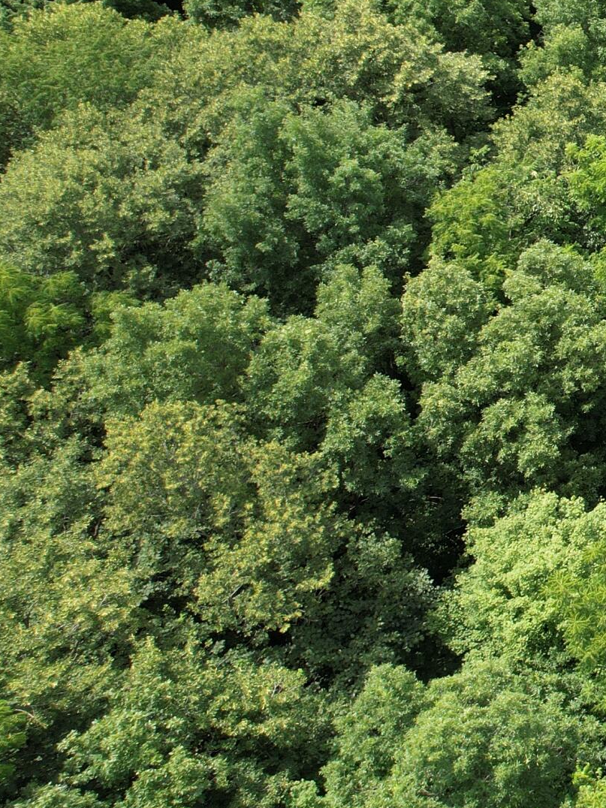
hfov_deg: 18.9
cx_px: 1100
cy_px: 188
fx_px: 1377
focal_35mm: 59
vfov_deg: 32.0
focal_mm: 8.38
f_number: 2.8
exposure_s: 1/640
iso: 100
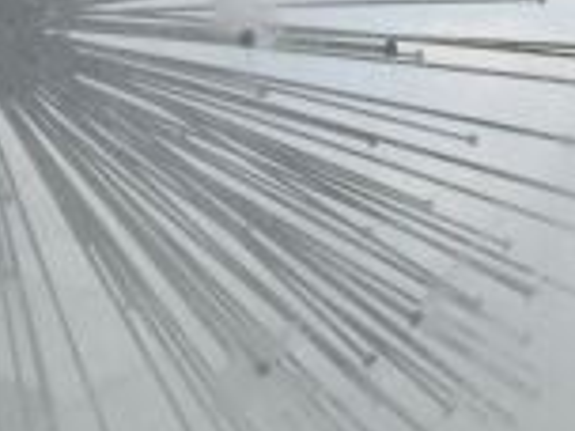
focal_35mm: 198
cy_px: -19
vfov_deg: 7.5
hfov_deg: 9.9
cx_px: -57
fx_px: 3289
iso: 50
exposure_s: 1/141
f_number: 8
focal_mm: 15.6
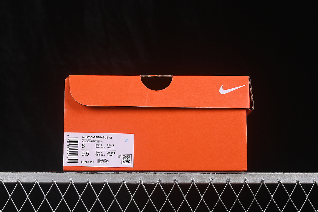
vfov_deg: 18.2
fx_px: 662
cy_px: 106
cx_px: 159
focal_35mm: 75
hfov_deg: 27.0
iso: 160
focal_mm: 50
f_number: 8
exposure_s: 1/80
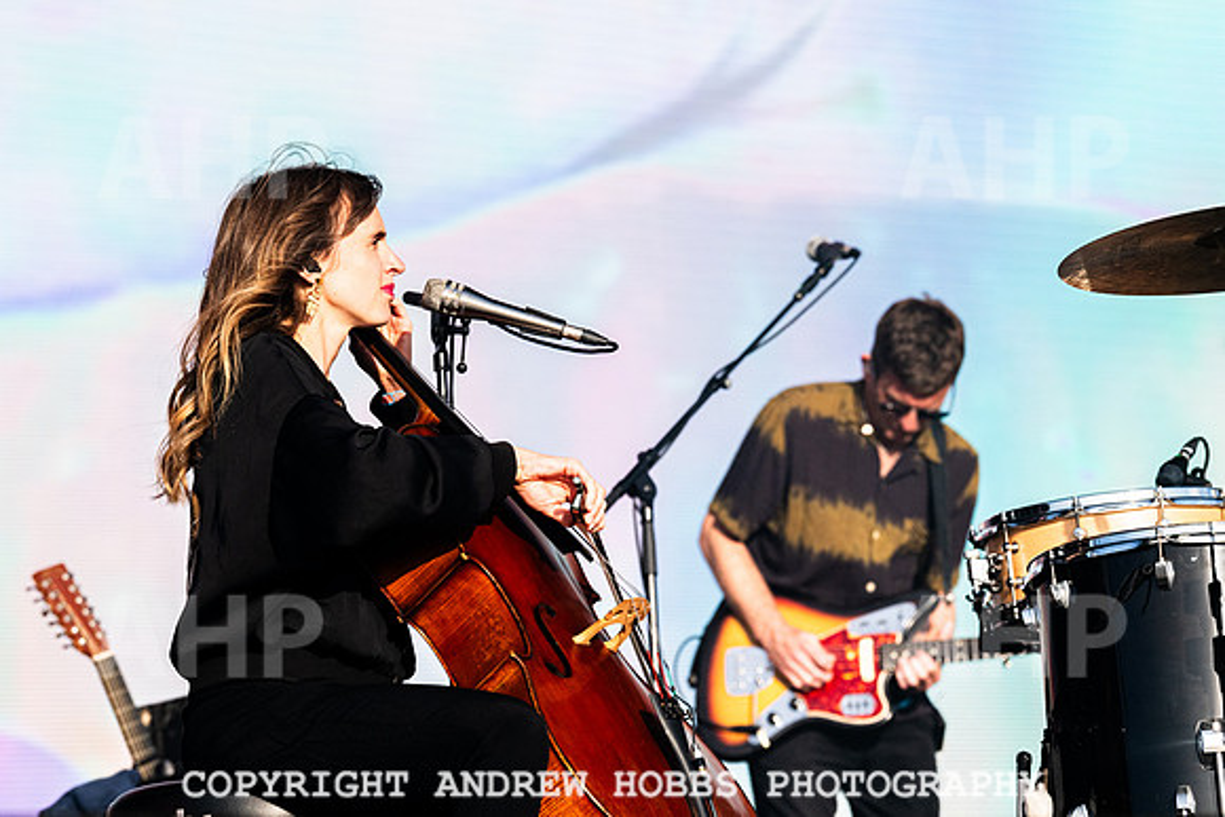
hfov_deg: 13.3
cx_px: 683
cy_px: 350
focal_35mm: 154
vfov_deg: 8.9
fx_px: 5257
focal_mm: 135
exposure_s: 1/5000
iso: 320
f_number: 5
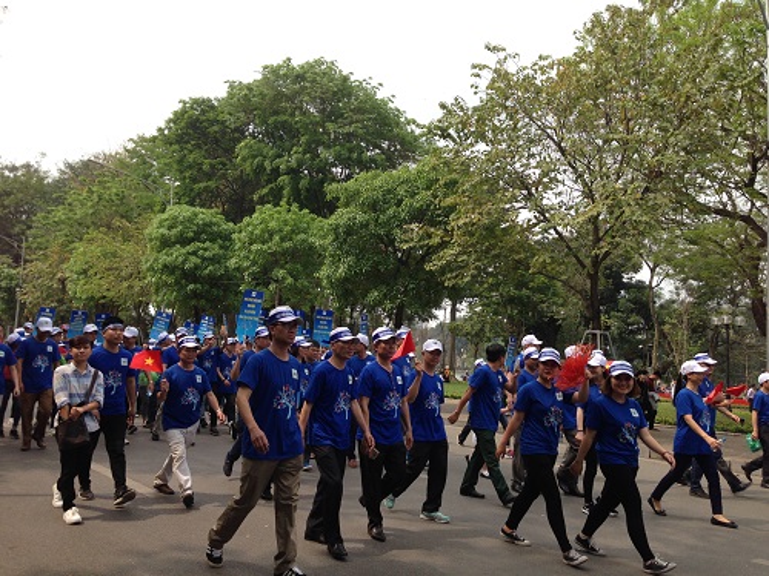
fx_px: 733
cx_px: 384
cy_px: 288
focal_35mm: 33
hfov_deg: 55.4
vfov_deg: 42.9
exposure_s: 1/834
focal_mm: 4.12
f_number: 2.4
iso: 50
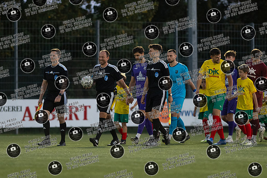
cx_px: 116
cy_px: 78
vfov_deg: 3.3
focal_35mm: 421
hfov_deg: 4.9
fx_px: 3124
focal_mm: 300
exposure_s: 1/640
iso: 3200
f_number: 3.5
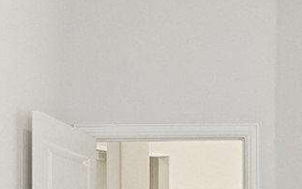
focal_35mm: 105
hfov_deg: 19.8
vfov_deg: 11.9
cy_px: 284
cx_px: 154
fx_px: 865
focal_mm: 10
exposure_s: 1/10
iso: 400
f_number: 8
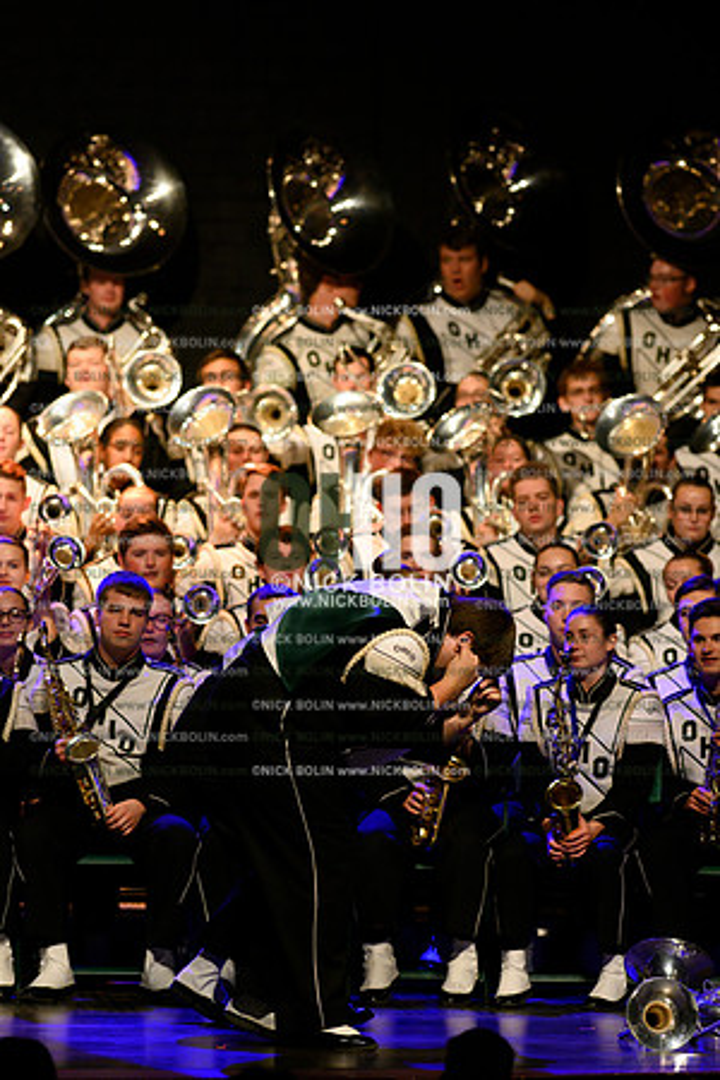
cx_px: 360
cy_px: 540
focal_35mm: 300
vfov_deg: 6.9
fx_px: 8999
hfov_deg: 4.6
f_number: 4
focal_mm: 300
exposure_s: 1/500
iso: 6400
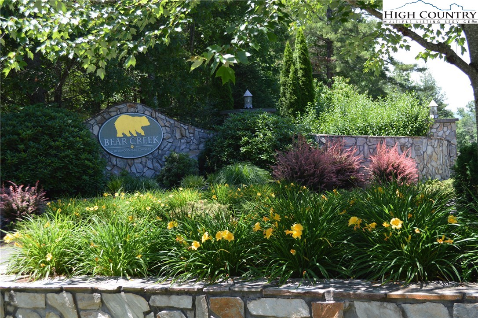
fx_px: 676
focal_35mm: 51
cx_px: 239
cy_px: 159
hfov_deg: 38.9
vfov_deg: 26.4
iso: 140
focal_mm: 34
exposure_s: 1/125
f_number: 5.6
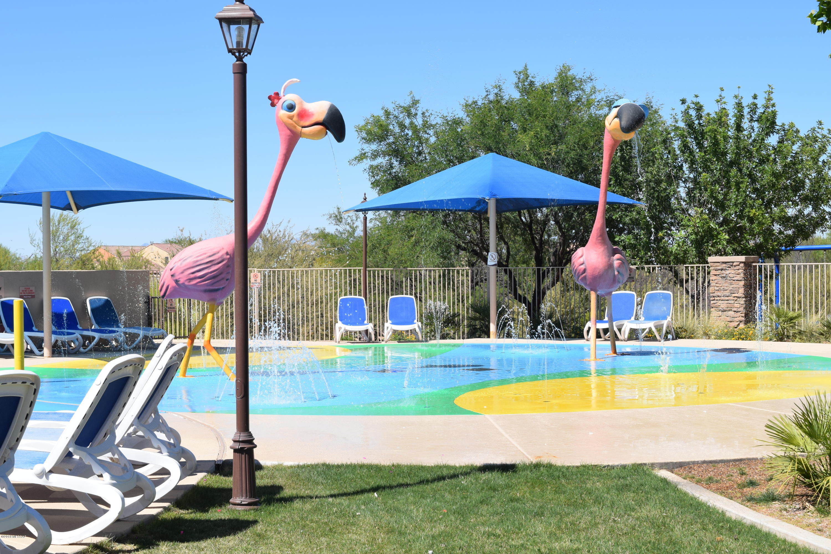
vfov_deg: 23.8
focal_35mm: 57
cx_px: 416
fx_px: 1316
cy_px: 277
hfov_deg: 35.1
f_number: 10
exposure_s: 1/400
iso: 200
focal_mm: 38
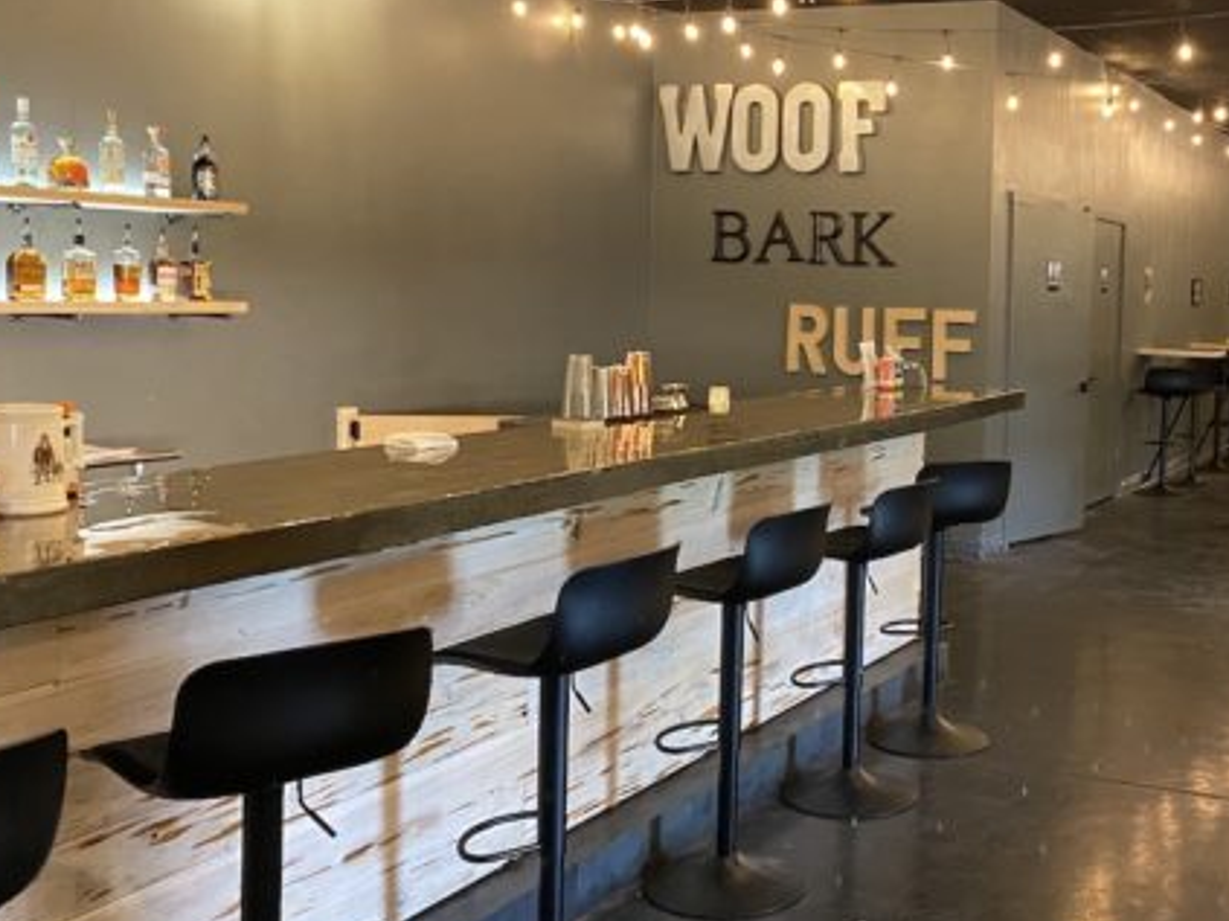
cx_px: 928
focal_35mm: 41
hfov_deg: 44.2
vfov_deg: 35.0
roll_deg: -1.3
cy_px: 384
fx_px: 1455
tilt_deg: -4.1
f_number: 1.8
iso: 500
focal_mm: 4.25
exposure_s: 1/30
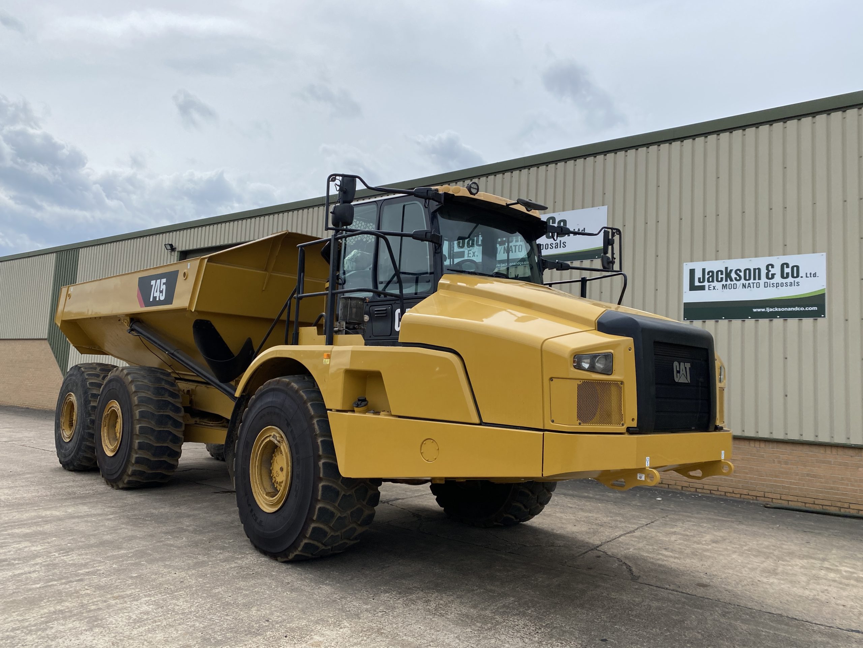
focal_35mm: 26
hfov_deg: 67.3
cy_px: 324
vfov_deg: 53.1
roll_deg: -3.6
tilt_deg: +4.7
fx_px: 648
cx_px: 432
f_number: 1.8
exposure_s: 1/5025
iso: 32
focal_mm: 4.25
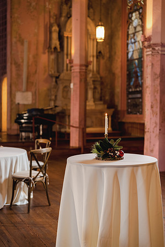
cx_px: 82
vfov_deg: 39.6
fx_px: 344
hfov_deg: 27.0
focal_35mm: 50
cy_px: 124
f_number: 2.5
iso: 400
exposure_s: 1/60
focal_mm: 50
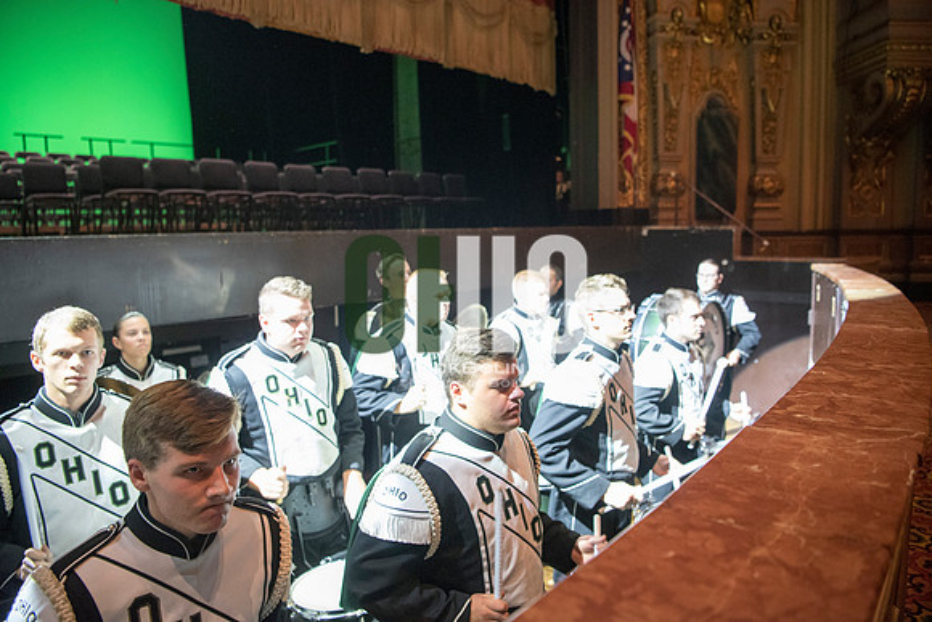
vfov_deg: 53.2
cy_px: 311
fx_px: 621
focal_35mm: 24
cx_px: 466
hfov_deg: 73.7
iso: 4000
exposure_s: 1/100
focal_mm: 24
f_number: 2.8
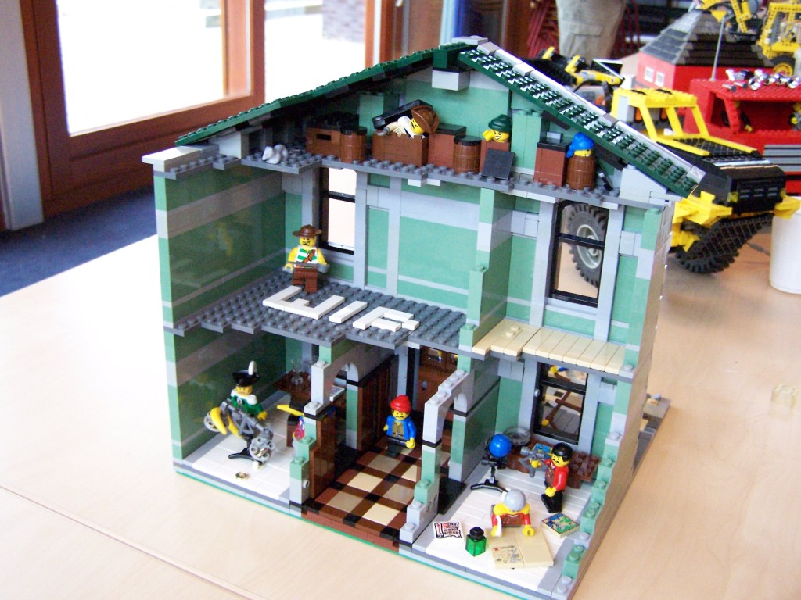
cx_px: 400
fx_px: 879
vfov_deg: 37.7
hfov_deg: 49.0
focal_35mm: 38
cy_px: 300
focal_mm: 6.3
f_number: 2.8
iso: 400
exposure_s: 1/125
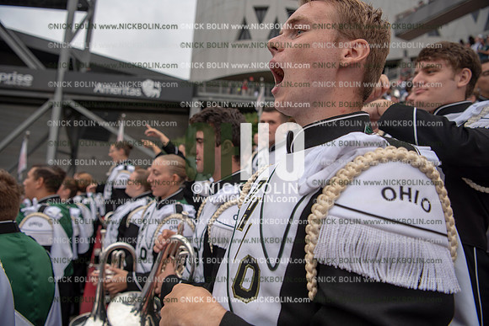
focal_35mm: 24
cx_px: 244
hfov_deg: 73.7
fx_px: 326
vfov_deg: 53.2
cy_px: 163
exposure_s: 1/1000
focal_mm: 24
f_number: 3.5
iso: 250
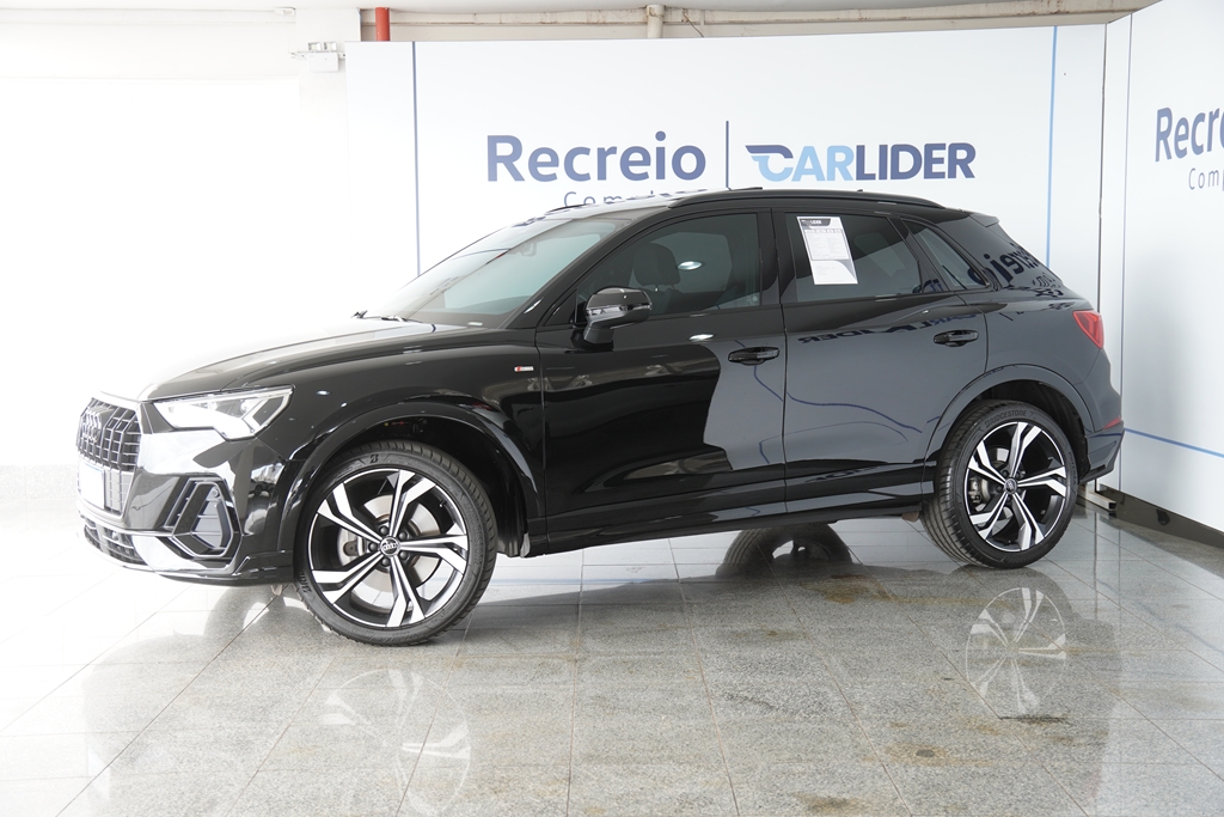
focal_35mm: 46
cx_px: 612
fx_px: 1581
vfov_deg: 29.0
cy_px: 408
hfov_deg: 42.3
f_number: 3.5
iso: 200
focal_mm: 31
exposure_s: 1/60
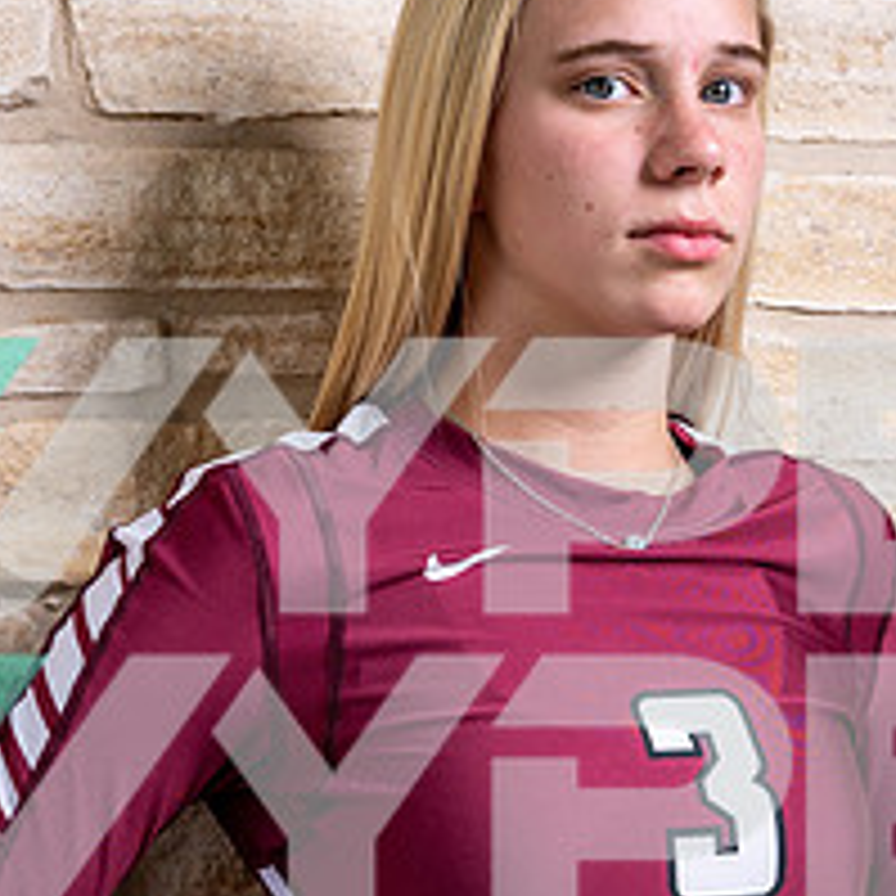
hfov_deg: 18.3
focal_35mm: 95
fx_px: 2782
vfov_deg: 18.0
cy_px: 797
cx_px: 514
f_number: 9
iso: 100
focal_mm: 33
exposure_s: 1/125
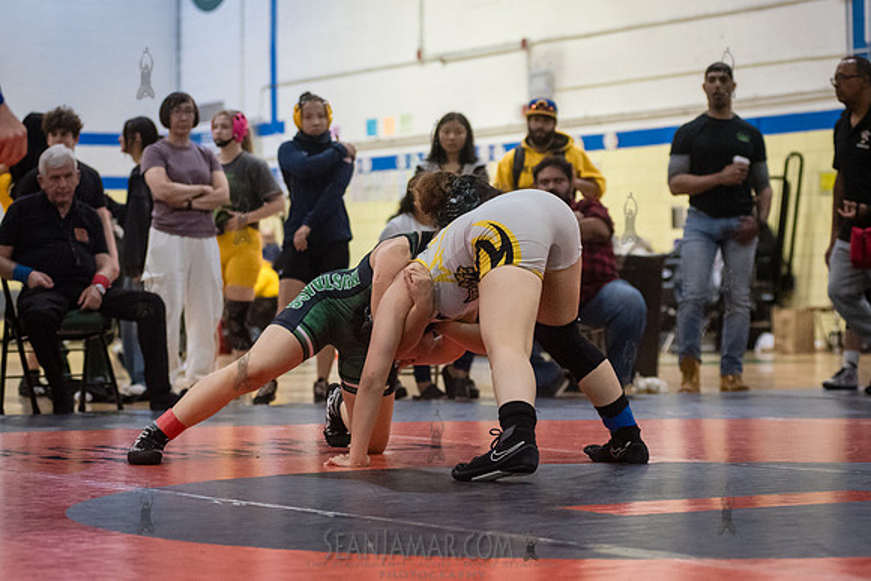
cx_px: 406
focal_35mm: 105
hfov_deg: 19.5
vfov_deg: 13.1
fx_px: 2534
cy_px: 319
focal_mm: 86
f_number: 3.5
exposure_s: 1/400
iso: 8000
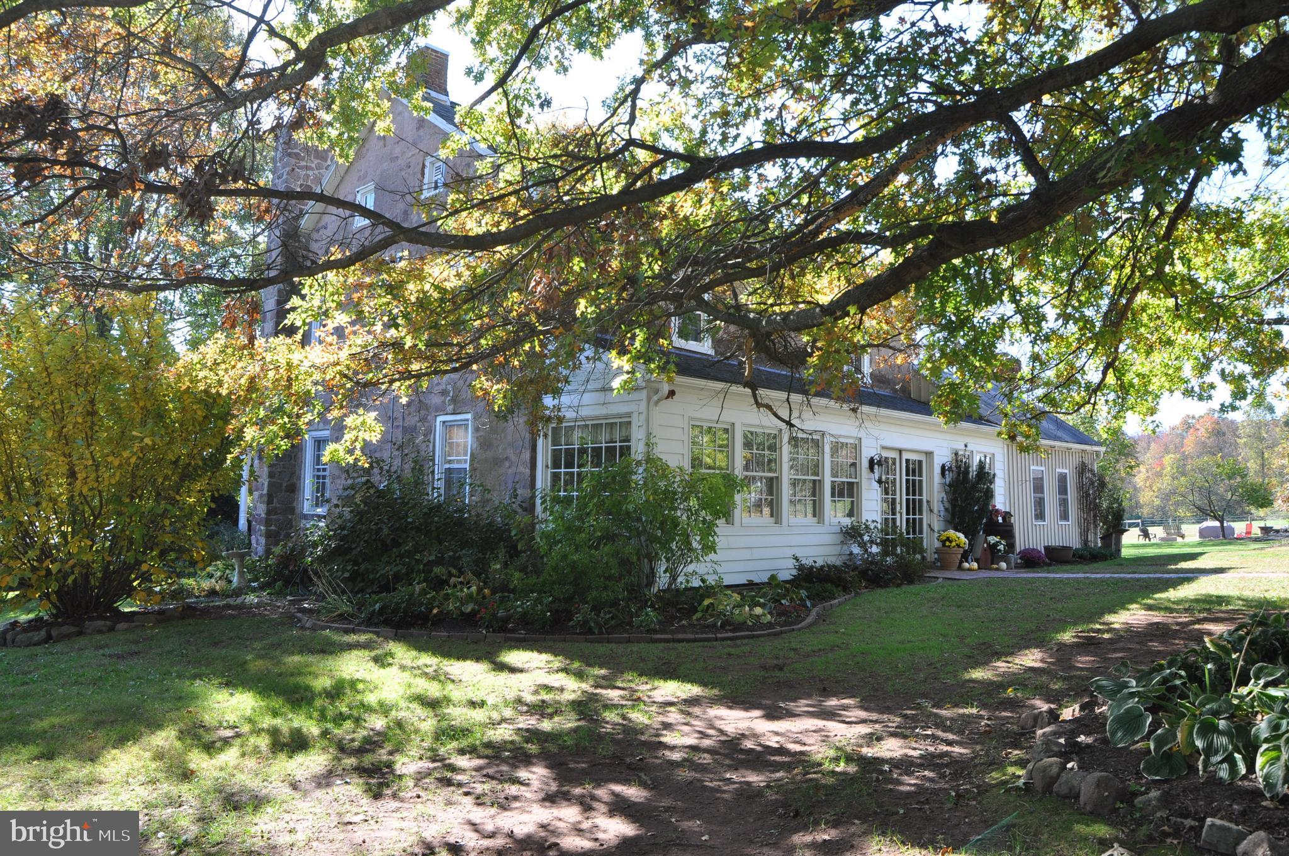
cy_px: 428
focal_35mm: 60
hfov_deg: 33.4
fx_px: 2146
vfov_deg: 22.6
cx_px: 644
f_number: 8
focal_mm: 40
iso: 200
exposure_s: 1/60
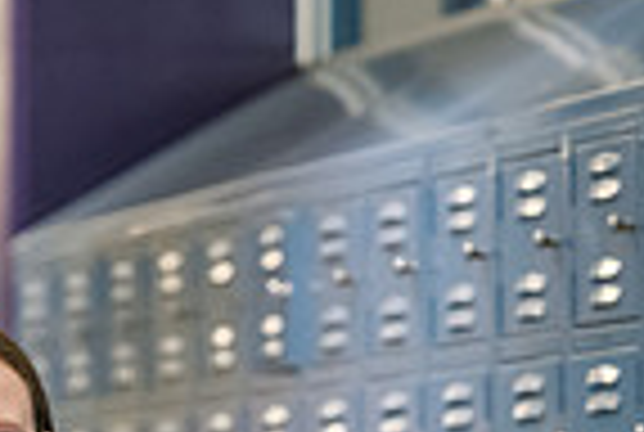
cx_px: 266
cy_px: 736
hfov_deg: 3.8
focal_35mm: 546
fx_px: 9788
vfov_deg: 2.5
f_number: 3.2
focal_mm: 135
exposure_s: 1/200
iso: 3200
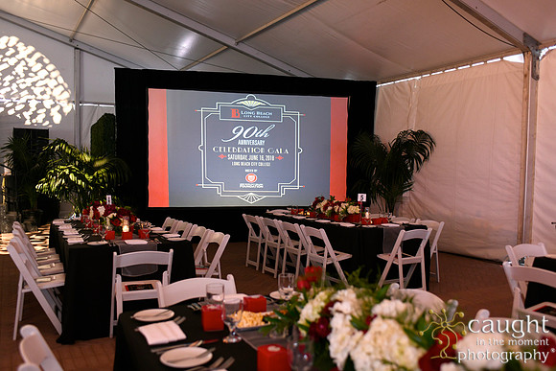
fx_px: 494
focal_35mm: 32
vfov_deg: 41.1
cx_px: 278
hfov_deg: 58.7
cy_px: 186
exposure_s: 1/80
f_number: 3.2
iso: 1250
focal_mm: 32
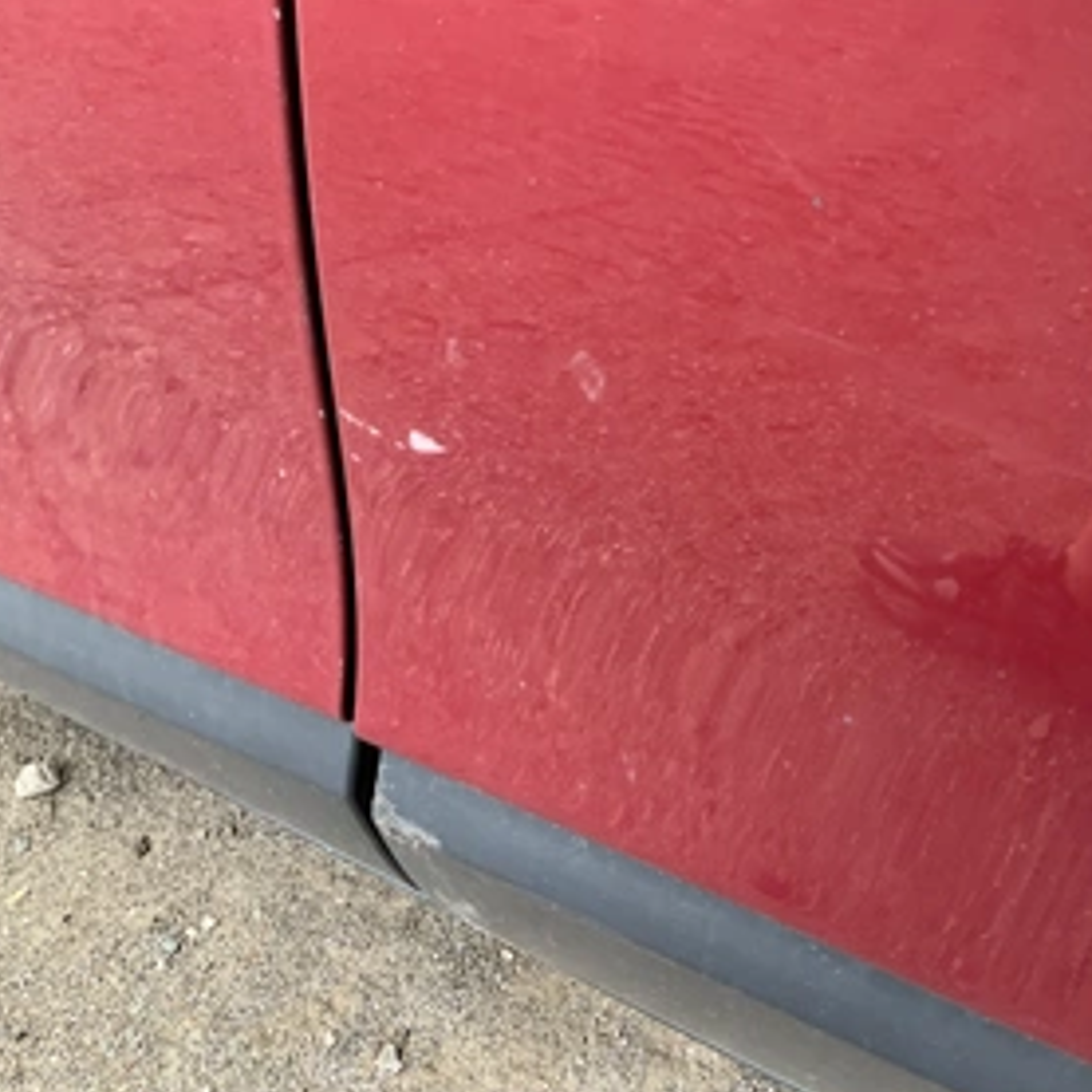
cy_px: 536
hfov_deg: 44.2
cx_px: 733
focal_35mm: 37
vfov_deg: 44.9
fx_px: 1321
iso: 25
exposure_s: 1/122
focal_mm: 3
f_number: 1.8
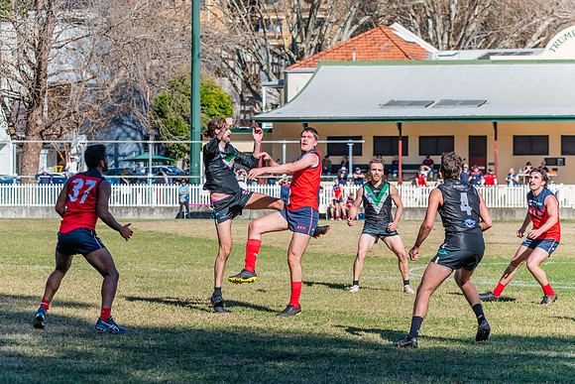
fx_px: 2574
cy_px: 182
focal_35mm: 161
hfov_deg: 12.7
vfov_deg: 8.5
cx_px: 269
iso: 800
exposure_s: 1/1600
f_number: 10
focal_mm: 150
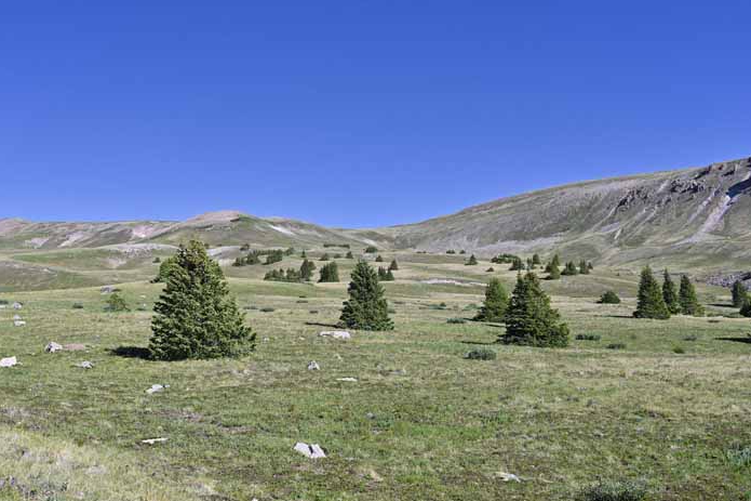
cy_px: 260
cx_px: 343
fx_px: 792
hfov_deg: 50.6
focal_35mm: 38
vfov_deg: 35.0
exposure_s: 1/400
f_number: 6.3
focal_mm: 33
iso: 64
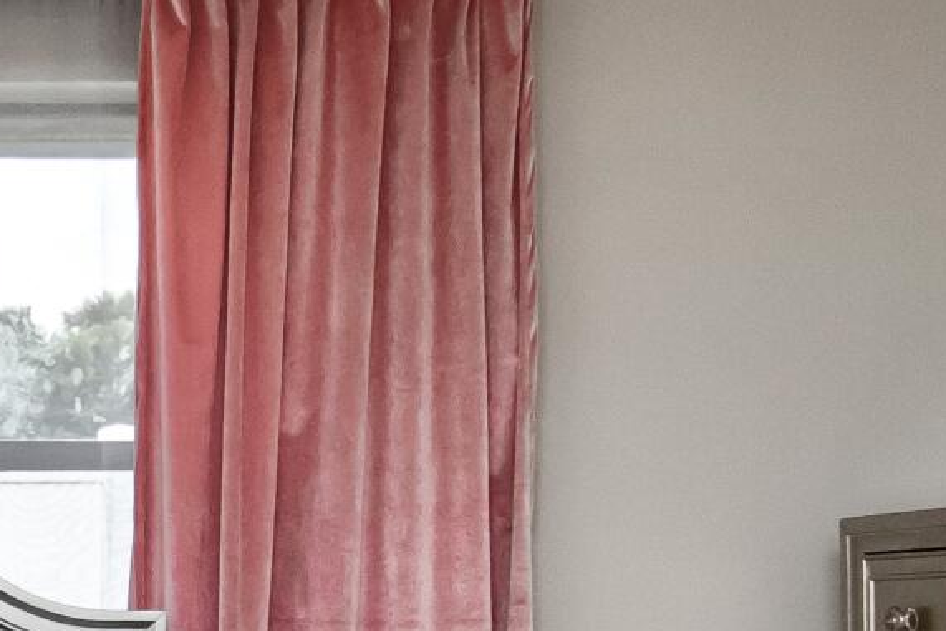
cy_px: 621
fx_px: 2277
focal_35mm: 87
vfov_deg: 15.5
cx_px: -298
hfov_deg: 21.2
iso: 800
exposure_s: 1/200
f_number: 8
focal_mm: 11
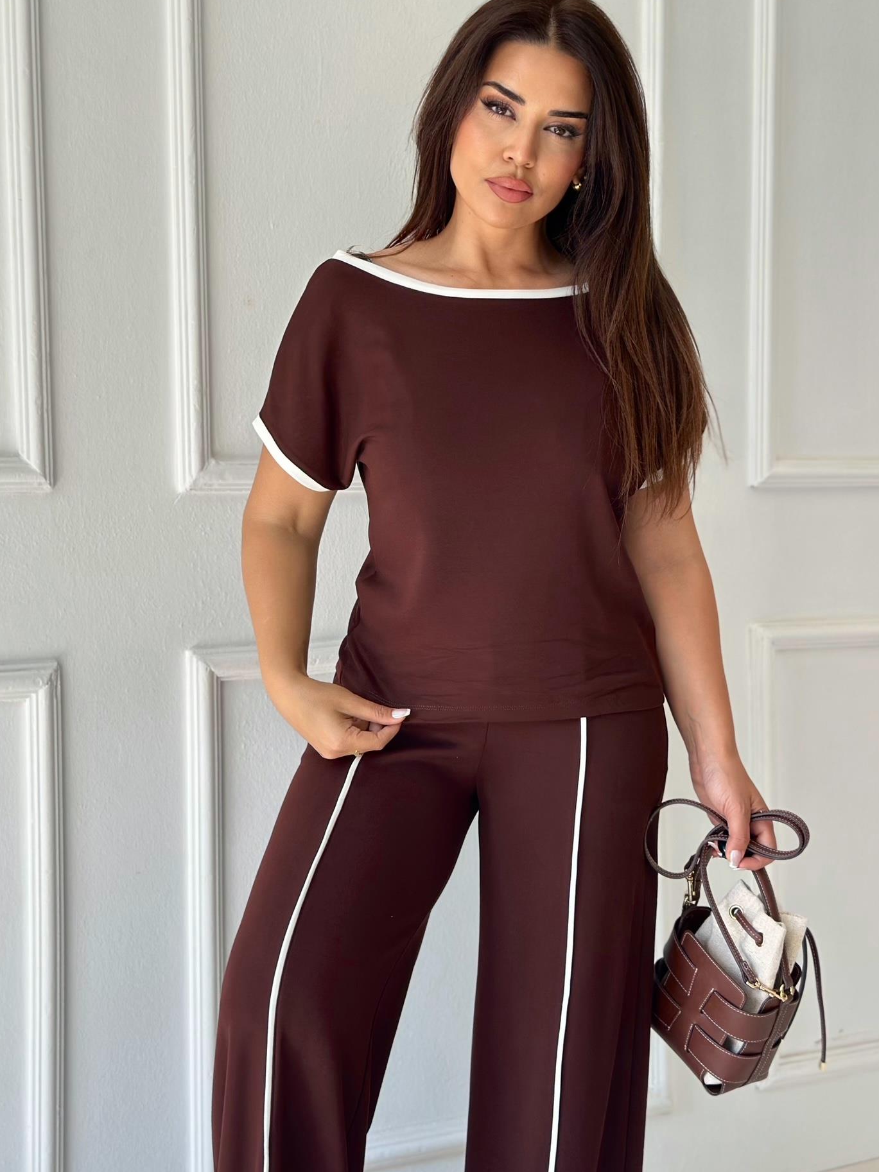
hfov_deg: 27.5
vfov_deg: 36.2
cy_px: 556
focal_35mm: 53
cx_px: 419
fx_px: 1795
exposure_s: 1/452
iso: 80
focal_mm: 6.86
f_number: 1.78
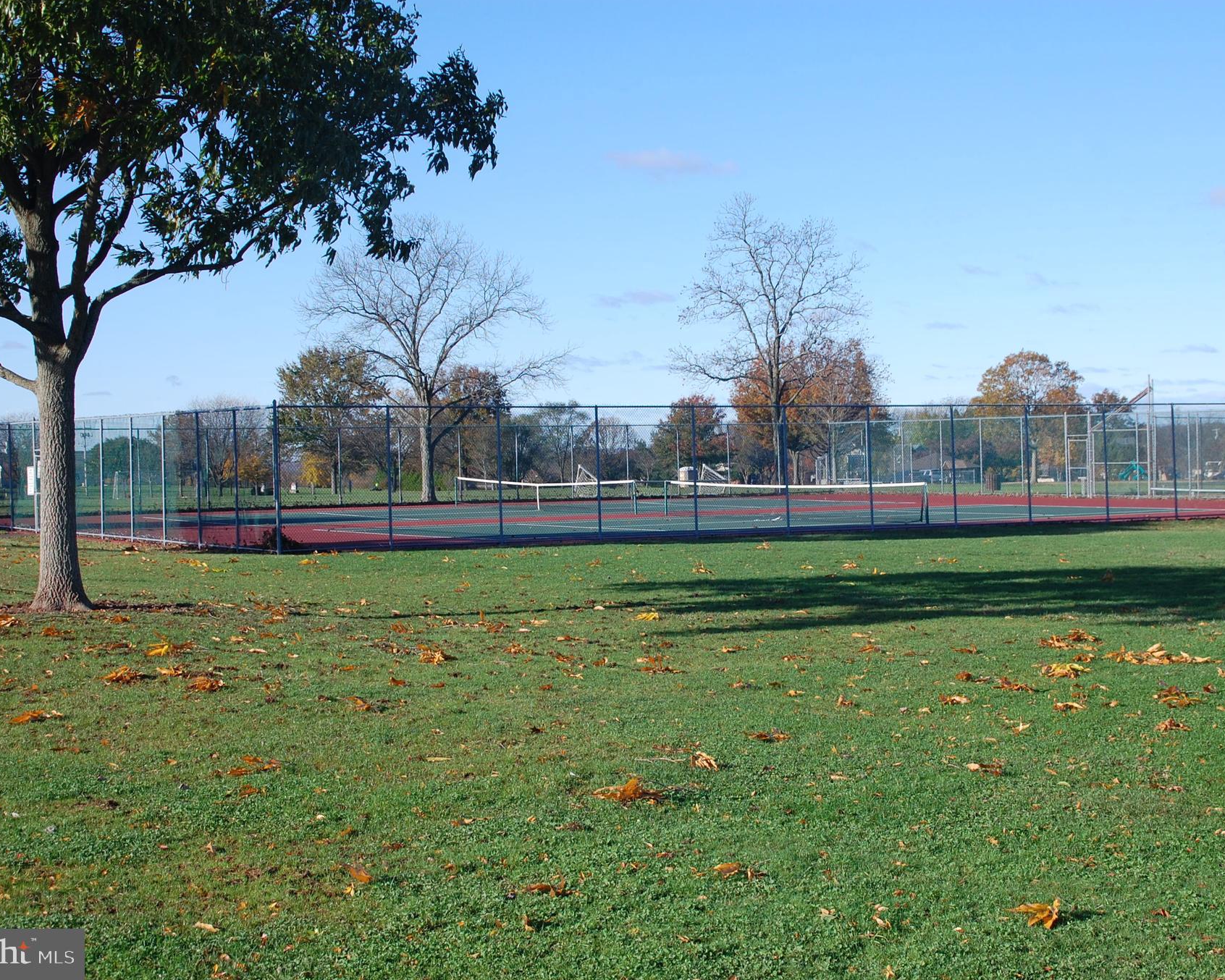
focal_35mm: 60
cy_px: 488
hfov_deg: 31.6
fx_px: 2160
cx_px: 666
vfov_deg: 25.6
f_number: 8
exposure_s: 1/250
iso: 200
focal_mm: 35
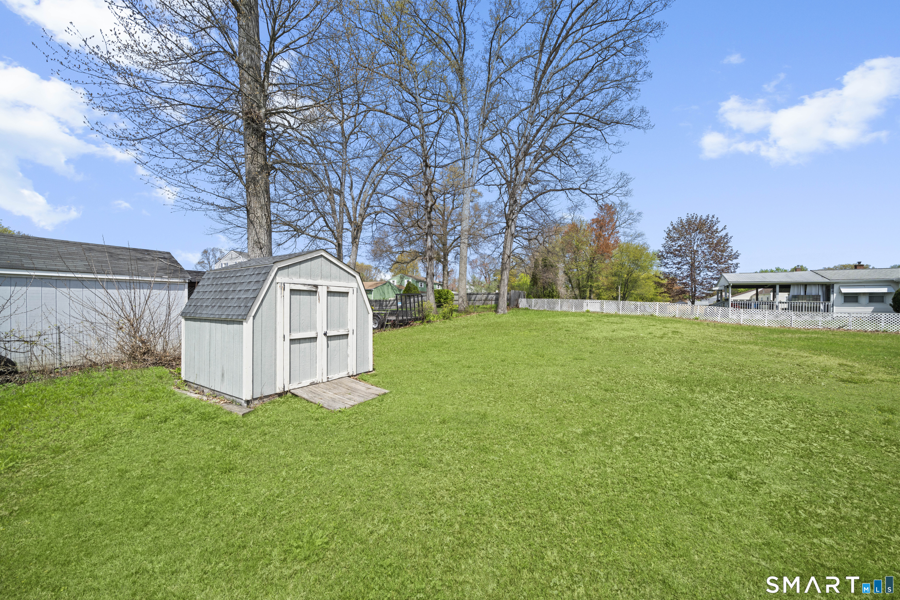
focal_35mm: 12
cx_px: 450
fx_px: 300
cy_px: 300
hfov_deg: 112.6
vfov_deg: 90.0
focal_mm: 12
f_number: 7.1
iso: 320
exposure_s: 1/500
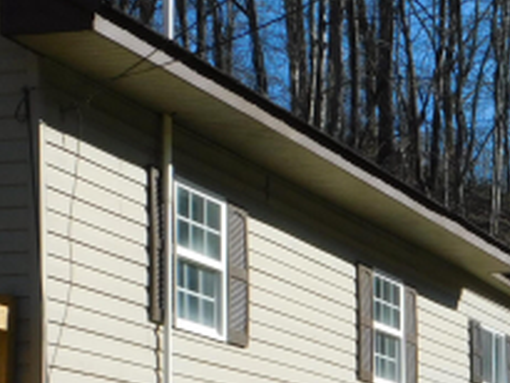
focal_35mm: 130
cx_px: 626
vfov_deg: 11.0
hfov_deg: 14.6
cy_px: 587
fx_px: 1916
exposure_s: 1/1250
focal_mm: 7.1
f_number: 3.6
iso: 125
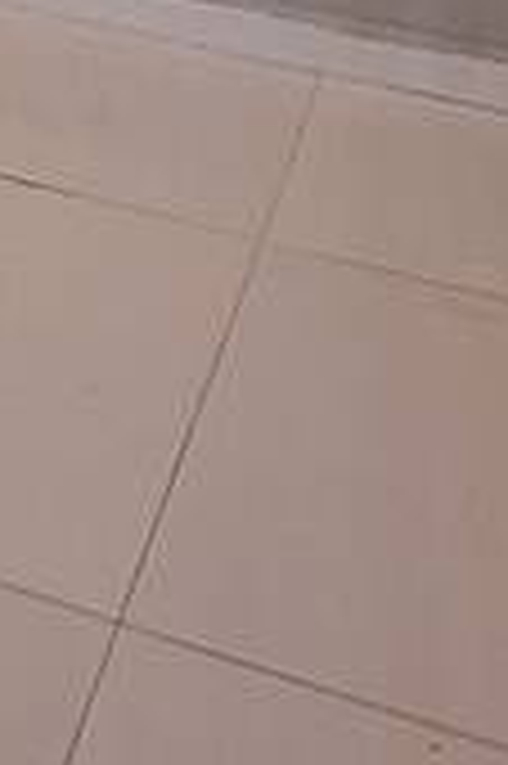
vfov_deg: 17.9
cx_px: -22
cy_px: -684
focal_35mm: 86
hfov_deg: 15.5
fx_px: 1824
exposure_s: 1/20
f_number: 2.2
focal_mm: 1.74
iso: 400
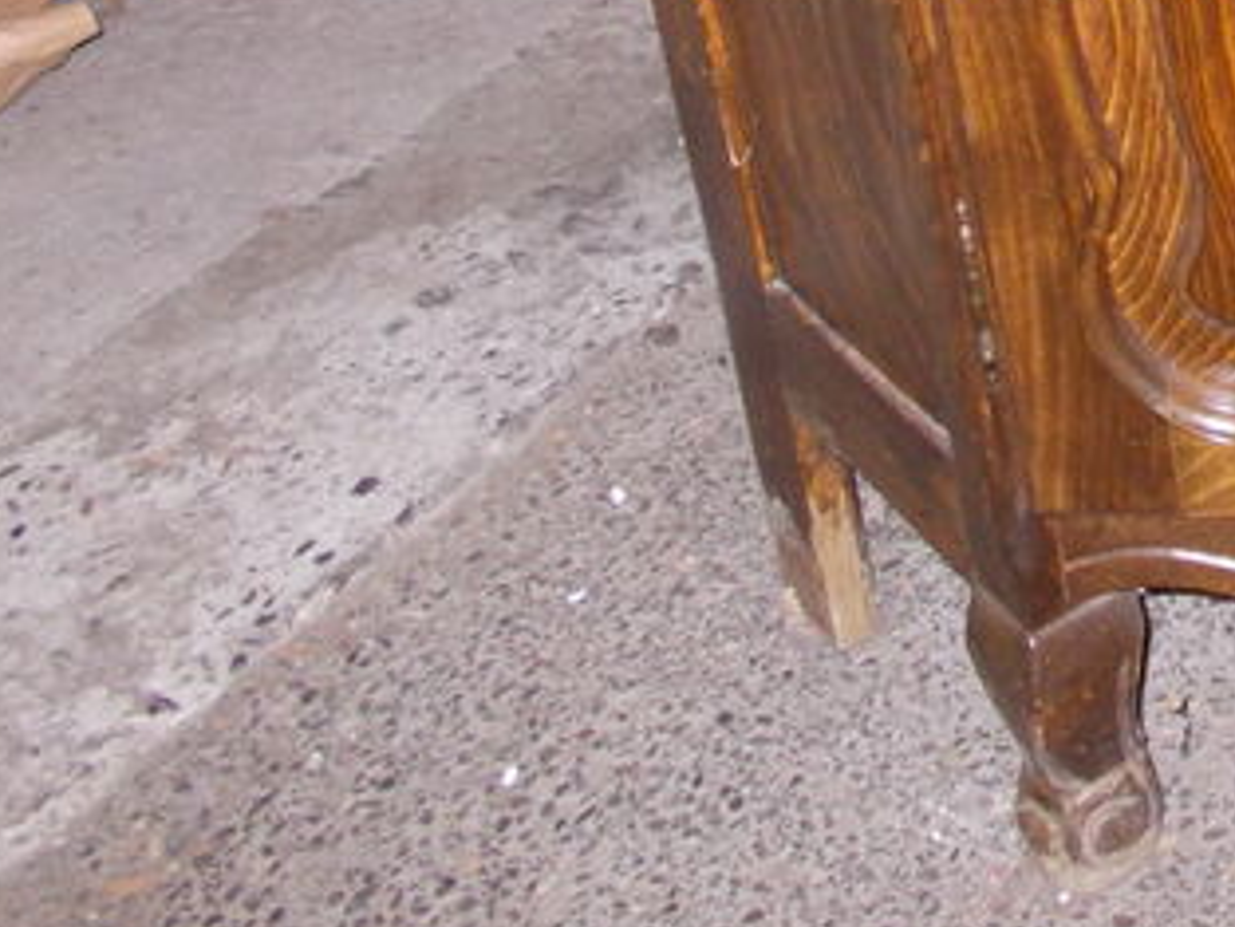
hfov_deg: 21.5
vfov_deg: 16.2
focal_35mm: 83
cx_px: 1570
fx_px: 2962
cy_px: -473
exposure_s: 1/25
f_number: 3.2
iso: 220
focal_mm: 4.6
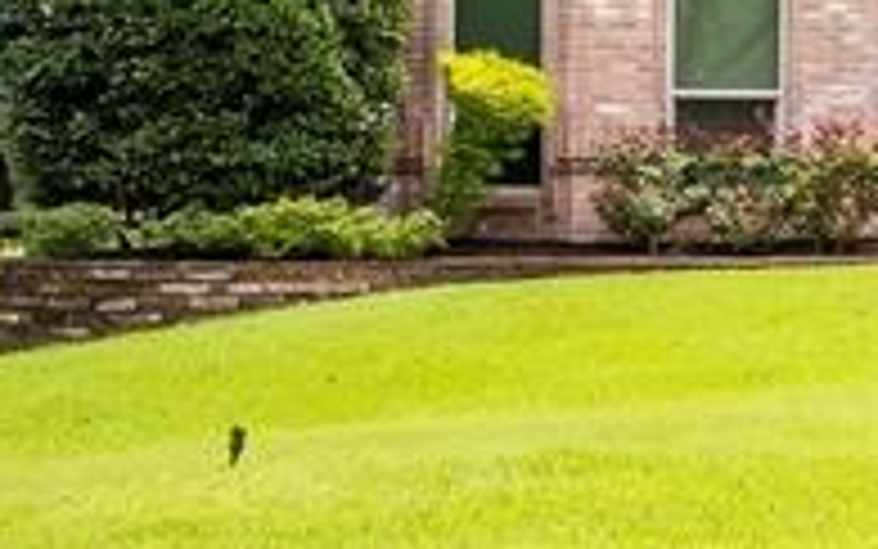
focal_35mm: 155
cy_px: -27
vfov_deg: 8.4
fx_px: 3710
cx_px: 1747
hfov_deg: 12.0
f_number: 7.1
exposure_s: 1/250
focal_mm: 29
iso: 320
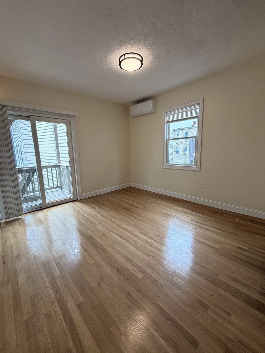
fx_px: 143
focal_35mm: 14
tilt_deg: -8.7
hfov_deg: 85.7
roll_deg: +1.5
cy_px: 176
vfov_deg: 102.1
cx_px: 132
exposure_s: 1/120
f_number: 2.2
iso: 100
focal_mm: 2.22
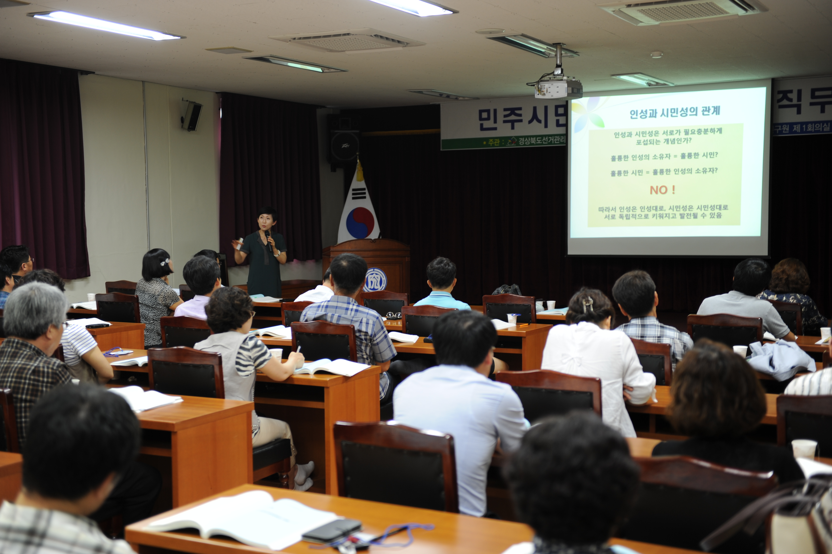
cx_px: 416
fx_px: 1109
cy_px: 277
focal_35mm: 48
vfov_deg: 28.0
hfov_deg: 41.1
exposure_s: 1/20
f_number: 2.8
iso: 200
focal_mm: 48
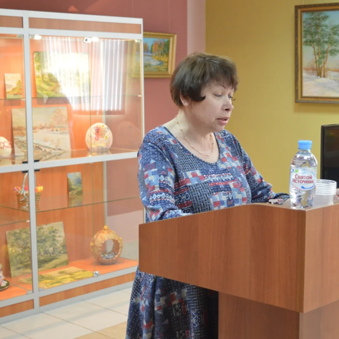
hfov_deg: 25.9
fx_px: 731
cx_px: 243
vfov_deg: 26.1
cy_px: 171
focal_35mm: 66
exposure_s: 1/30
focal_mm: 34
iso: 1400
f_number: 4.8
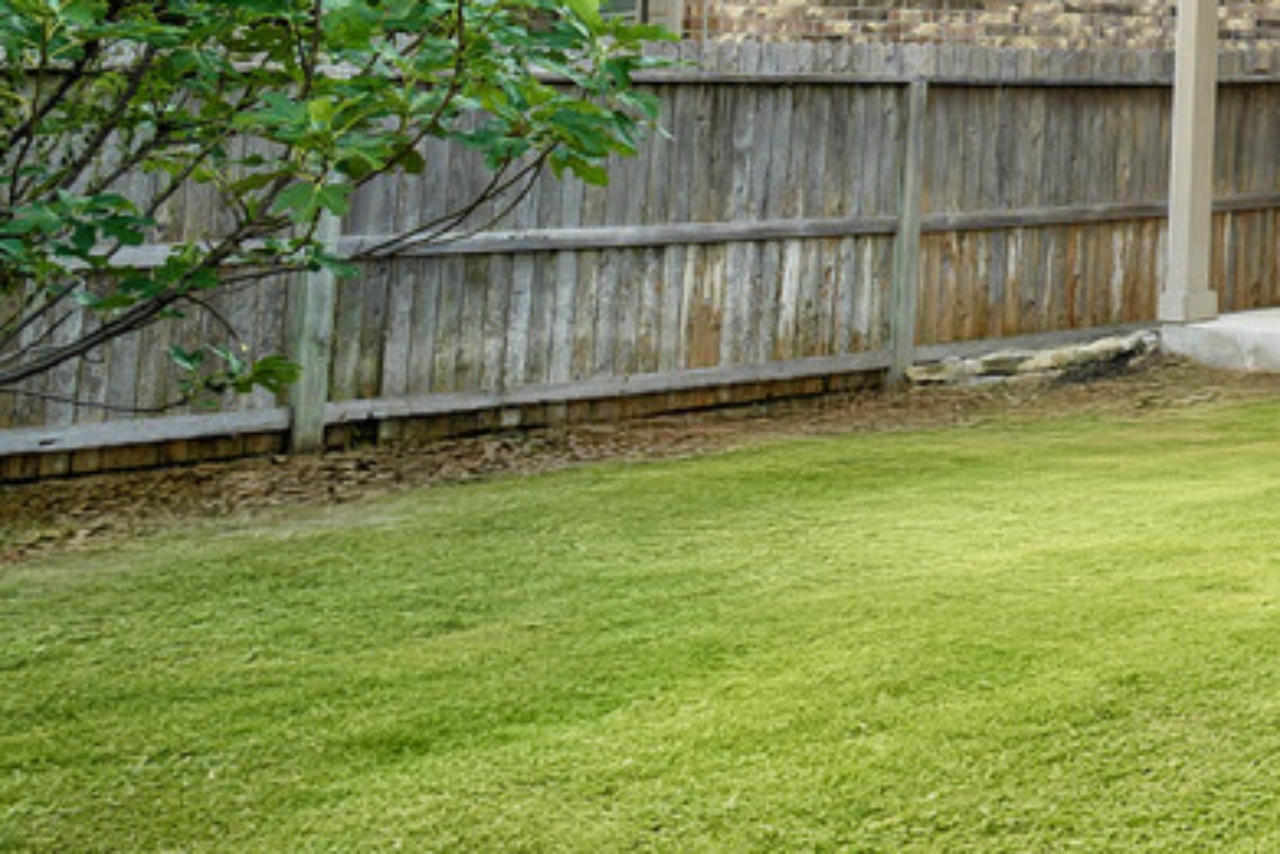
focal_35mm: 58
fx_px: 2063
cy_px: -134
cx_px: 2239
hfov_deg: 22.4
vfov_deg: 21.9
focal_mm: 14
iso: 125
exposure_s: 1/10
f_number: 5
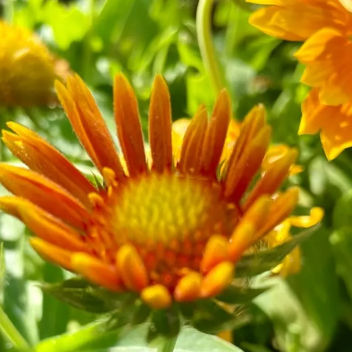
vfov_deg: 34.5
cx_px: 156
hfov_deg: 35.3
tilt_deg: -58.0
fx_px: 552
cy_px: 270
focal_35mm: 48
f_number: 1.6
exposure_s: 1/849
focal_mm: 4.2
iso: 32
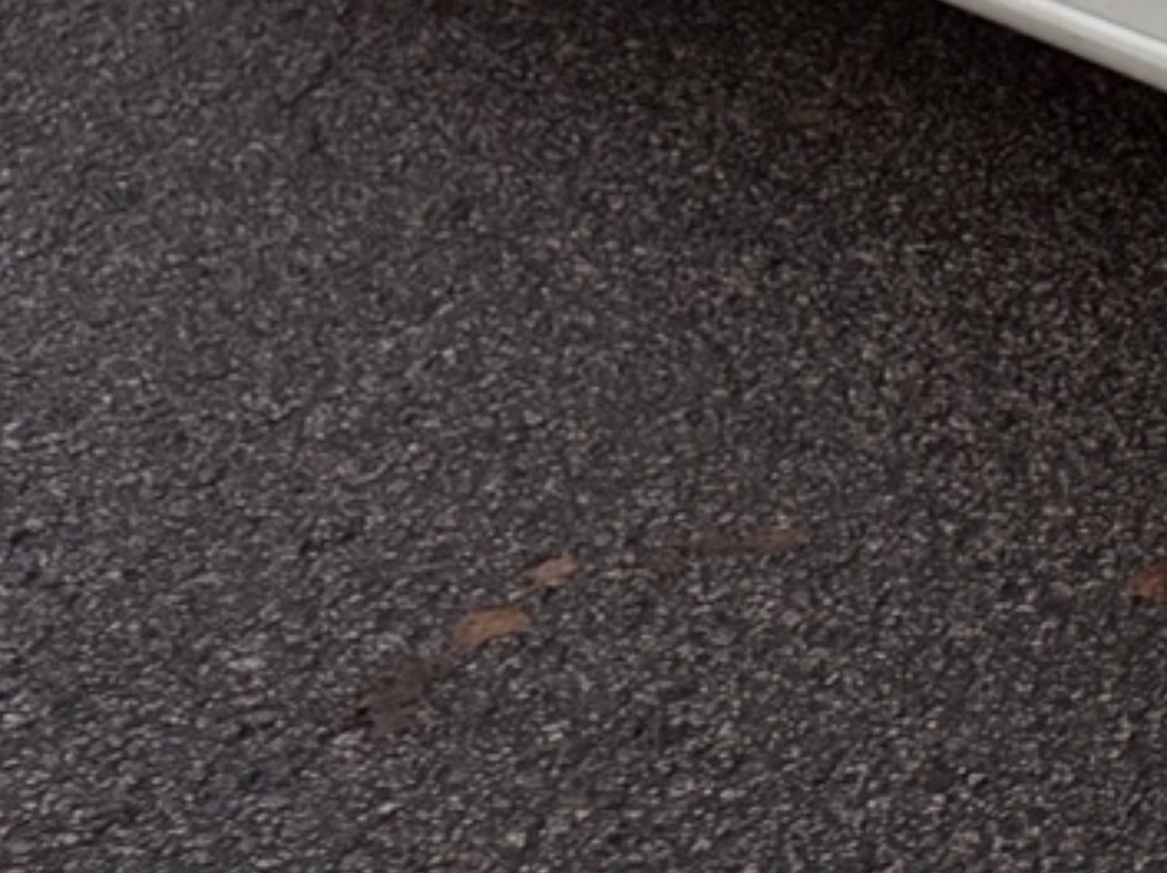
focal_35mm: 98
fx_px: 3300
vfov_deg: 14.2
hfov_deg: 16.6
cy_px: -380
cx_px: 2126
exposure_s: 1/95
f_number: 1.78
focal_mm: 6.76
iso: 200
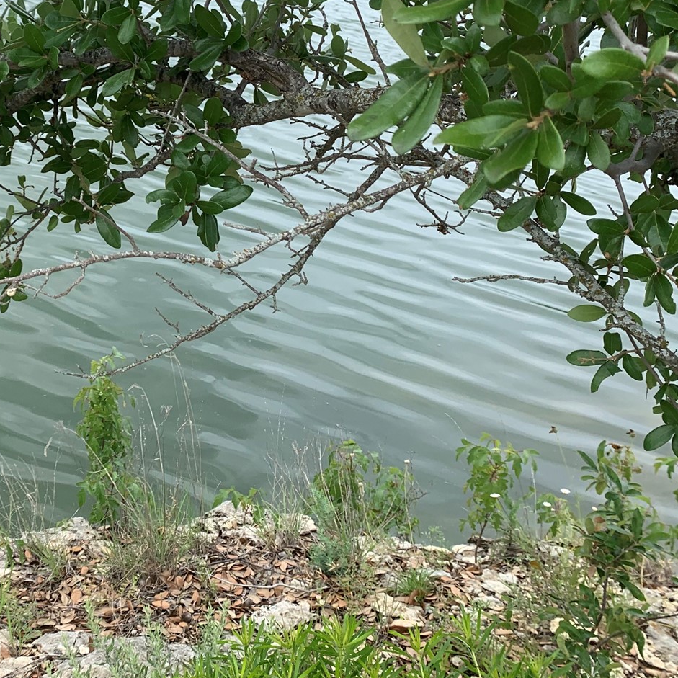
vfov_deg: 33.3
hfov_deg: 32.2
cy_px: 169
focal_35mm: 50
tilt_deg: -20.9
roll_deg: -7.2
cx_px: 58
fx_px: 1108
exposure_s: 1/1011
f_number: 1.8
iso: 25
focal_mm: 4.25
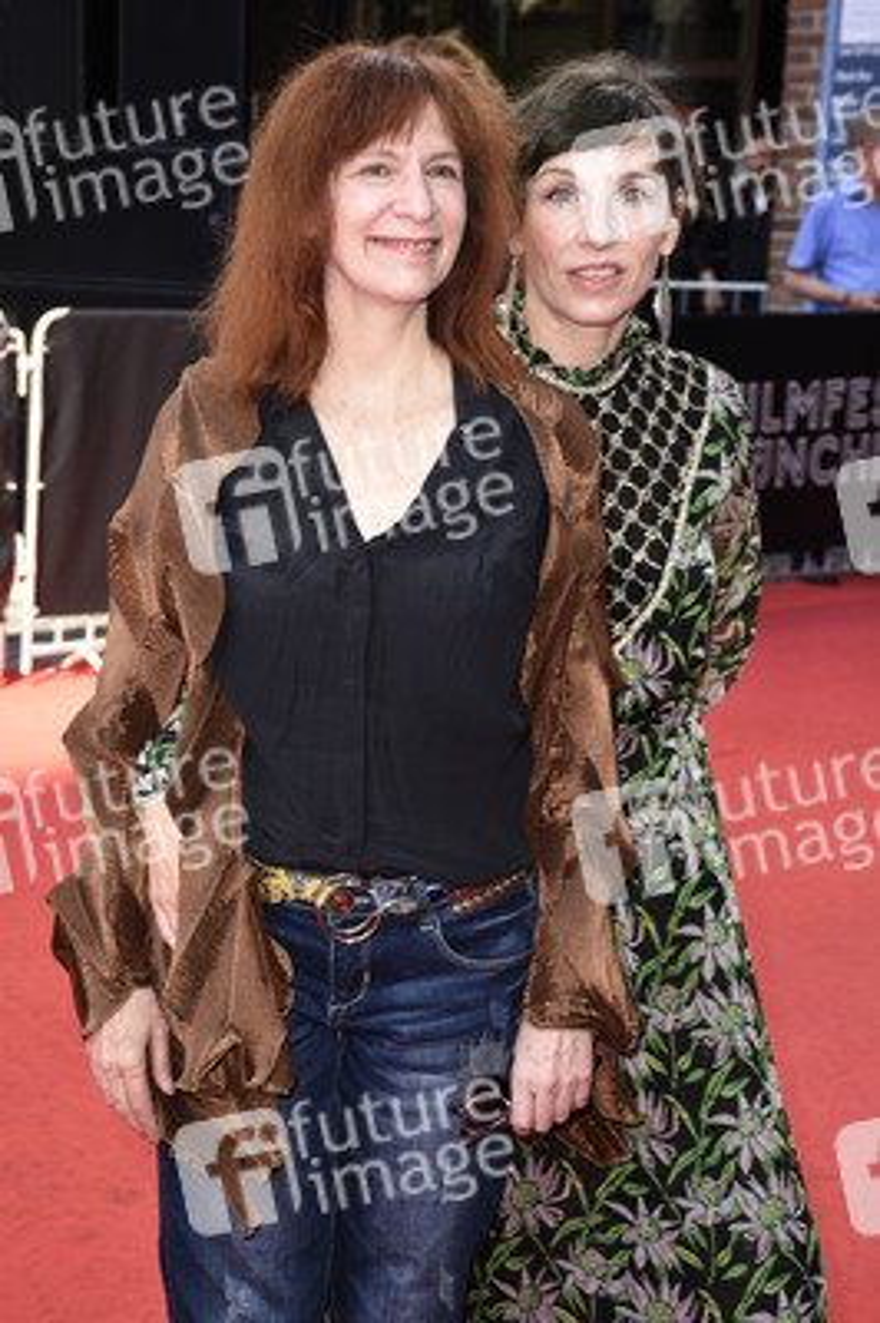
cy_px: 662
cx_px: 440
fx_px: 2865
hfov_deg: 17.5
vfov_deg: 26.0
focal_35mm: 78
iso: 160
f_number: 6.3
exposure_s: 1/125
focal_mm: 52
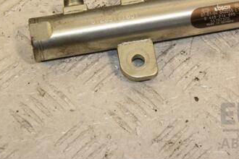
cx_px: 207
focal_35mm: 142
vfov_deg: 9.6
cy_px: 17
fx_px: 943
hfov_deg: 14.3
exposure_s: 1/200
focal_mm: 52
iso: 800
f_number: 9
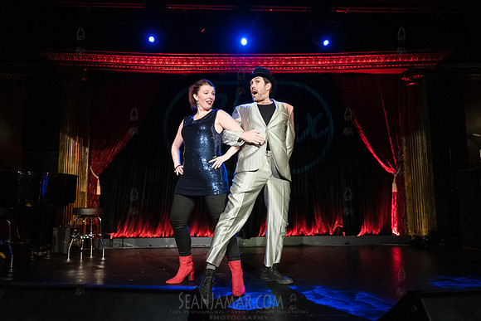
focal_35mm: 26
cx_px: 240
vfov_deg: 49.9
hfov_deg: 69.8
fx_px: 345
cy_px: 160
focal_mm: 24
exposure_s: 1/320
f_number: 2.8
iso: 4000
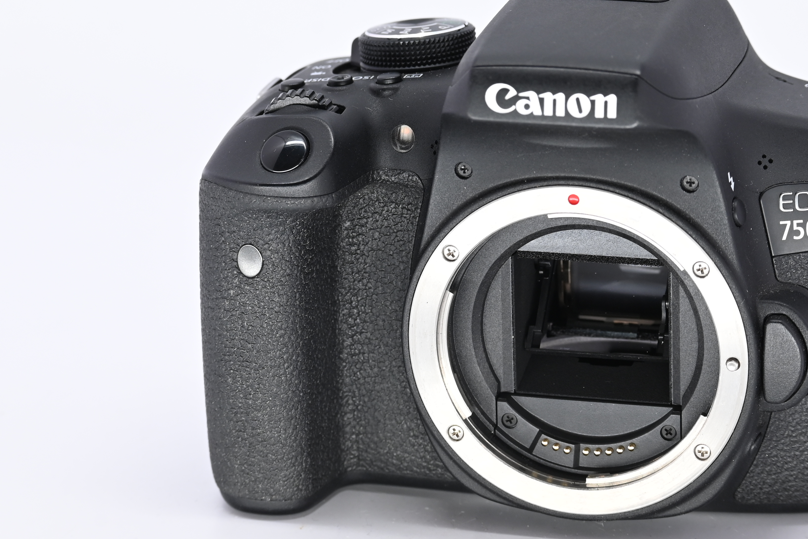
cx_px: 416
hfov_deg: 12.1
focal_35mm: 170
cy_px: 255
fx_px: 3815
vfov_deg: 8.1
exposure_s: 1/125
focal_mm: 94
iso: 500
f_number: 9
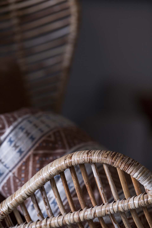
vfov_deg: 12.8
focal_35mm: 160
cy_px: 114
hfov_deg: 8.6
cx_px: 76
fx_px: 1013
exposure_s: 1/200
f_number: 3.5
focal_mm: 160
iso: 360
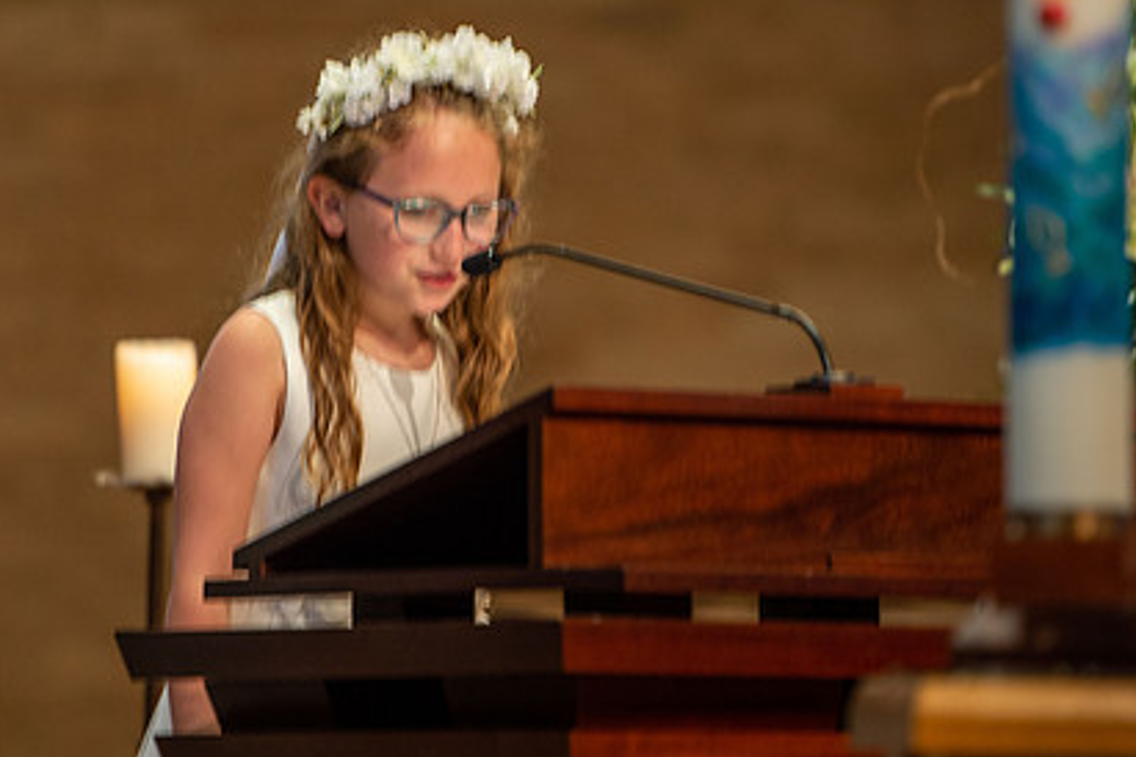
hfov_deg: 7.3
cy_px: 285
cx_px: 464
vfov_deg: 4.9
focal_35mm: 282
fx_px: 8898
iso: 1600
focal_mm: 200
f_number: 2.8
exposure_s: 1/125
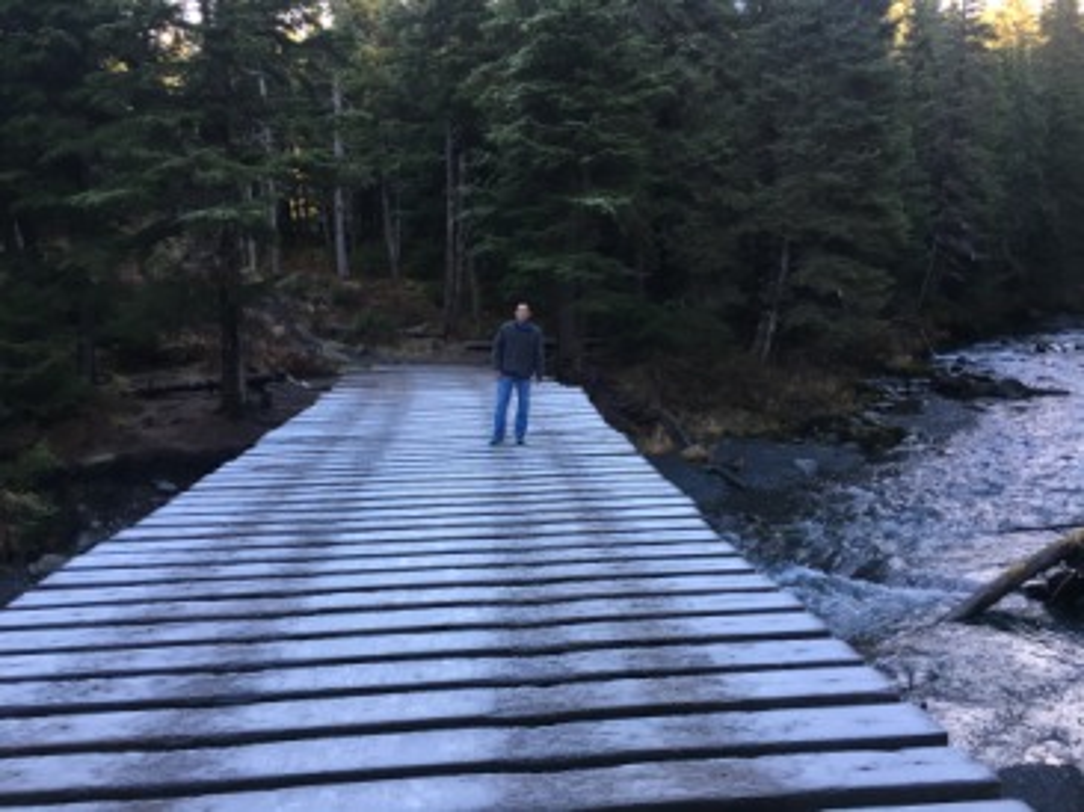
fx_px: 908
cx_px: 542
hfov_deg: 61.7
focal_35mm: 29
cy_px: 406
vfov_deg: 48.2
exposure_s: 1/30
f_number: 2.2
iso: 25
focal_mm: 4.15
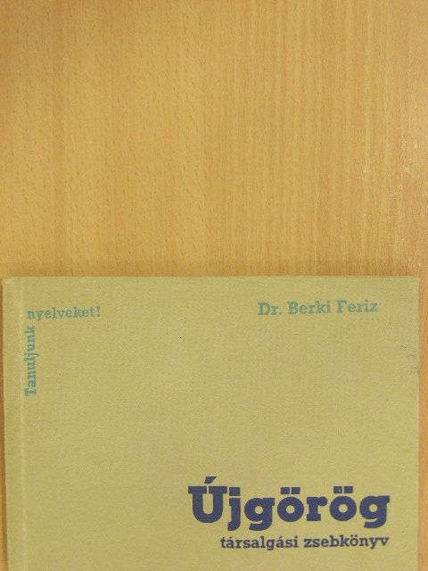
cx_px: 214
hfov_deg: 30.3
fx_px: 791
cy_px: 286
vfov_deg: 39.7
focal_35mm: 48
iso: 200
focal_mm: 8
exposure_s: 1/13
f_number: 3.5
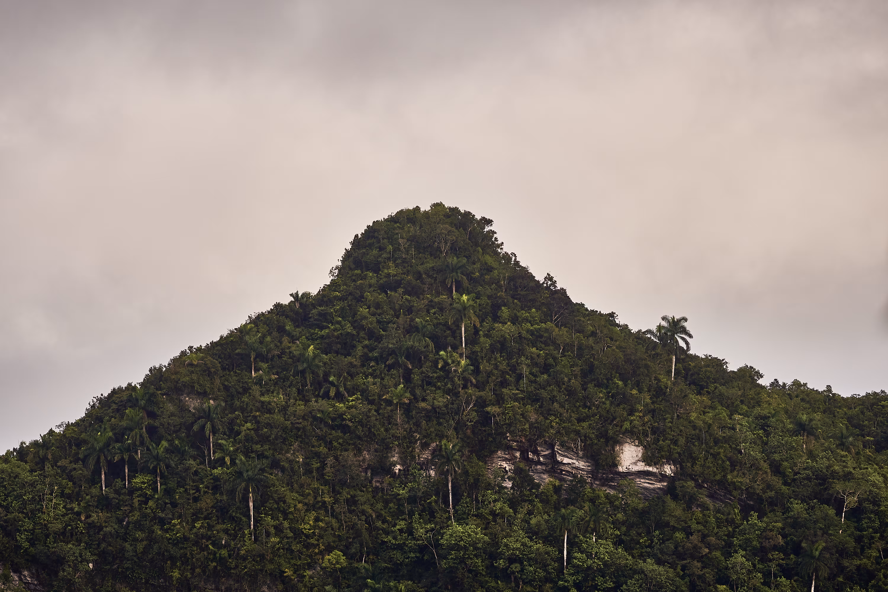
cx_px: 444
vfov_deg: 3.9
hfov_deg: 5.9
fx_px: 8635
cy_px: 296
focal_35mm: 350
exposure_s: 1/250
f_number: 7.1
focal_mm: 233.4
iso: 100
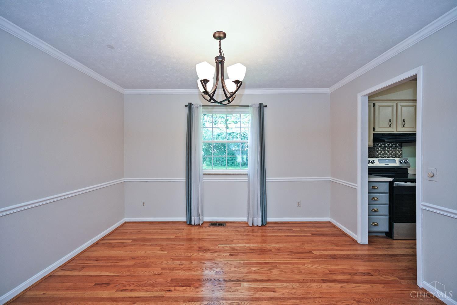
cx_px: 228
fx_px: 178
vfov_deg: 81.2
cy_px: 152
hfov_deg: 104.3
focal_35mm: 14
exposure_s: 1/60
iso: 200
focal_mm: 14
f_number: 4
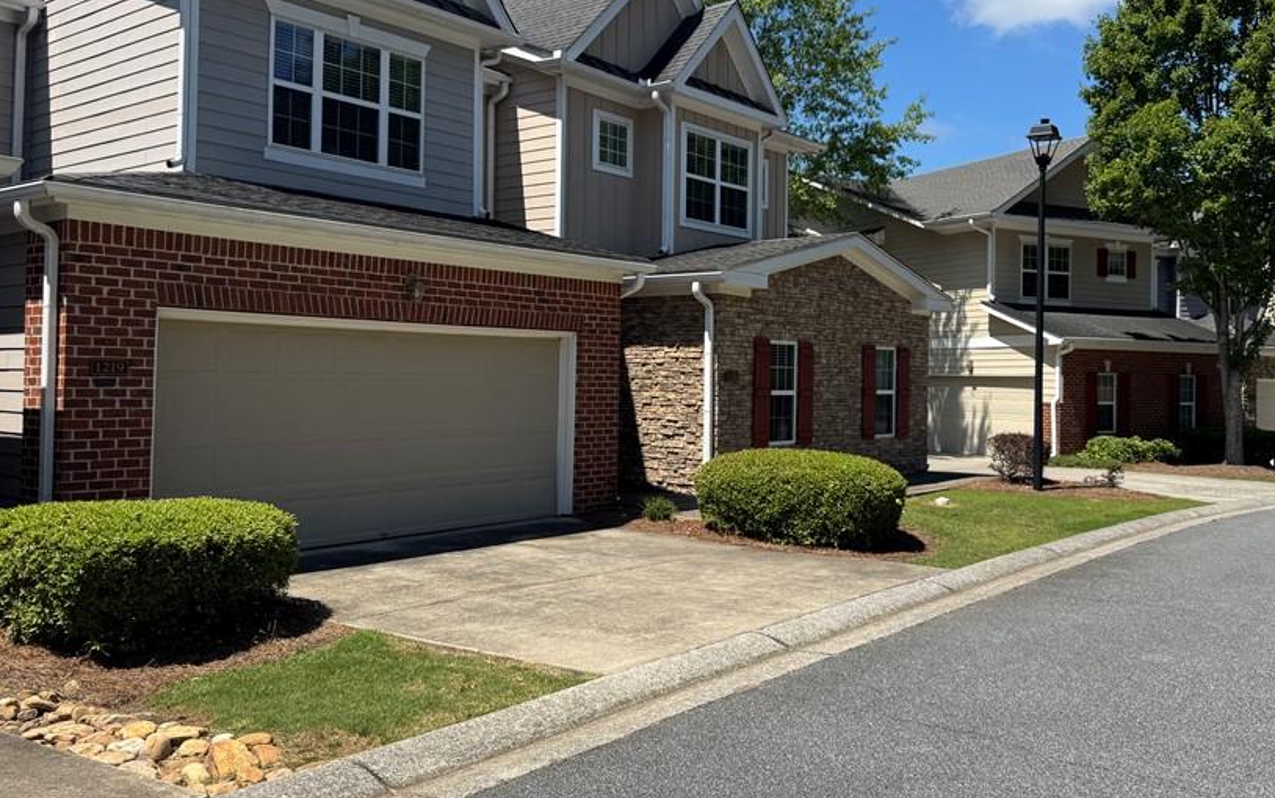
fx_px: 1112
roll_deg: -0.1
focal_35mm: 32
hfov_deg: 59.5
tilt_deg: +2.3
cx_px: 711
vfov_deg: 39.4
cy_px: 362
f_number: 1.78
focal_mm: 6.76
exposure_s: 1/3802
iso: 80
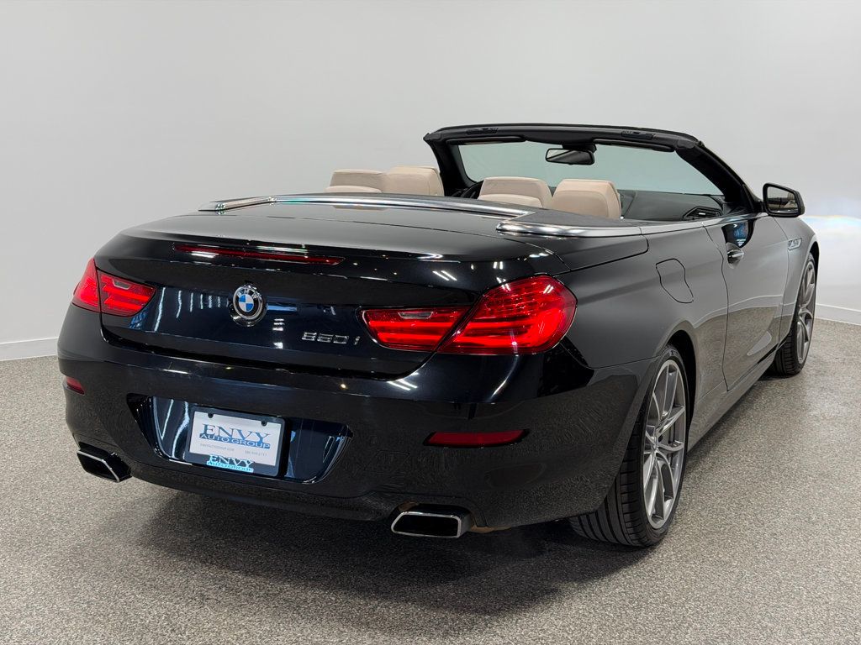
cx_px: 430
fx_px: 1194
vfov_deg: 30.3
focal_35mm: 48
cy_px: 322
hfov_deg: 39.7
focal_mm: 6.76
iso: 50
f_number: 1.78
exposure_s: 1/179
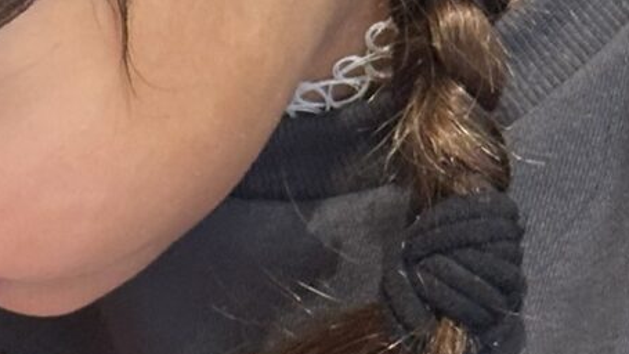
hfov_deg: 7.3
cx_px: -95
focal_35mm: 294
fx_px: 4904
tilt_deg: -23.1
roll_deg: -4.8
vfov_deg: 4.1
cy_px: 220
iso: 250
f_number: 1.78
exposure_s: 1/60
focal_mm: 6.86
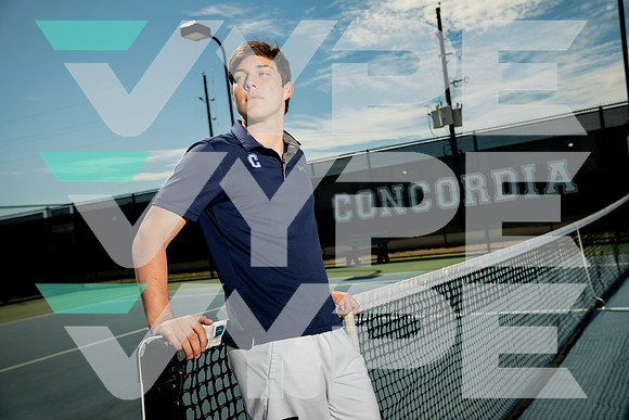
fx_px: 664
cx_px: 314
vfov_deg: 35.1
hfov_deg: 50.7
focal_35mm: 38
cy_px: 210
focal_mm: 38
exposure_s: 1/250
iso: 100
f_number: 4.5
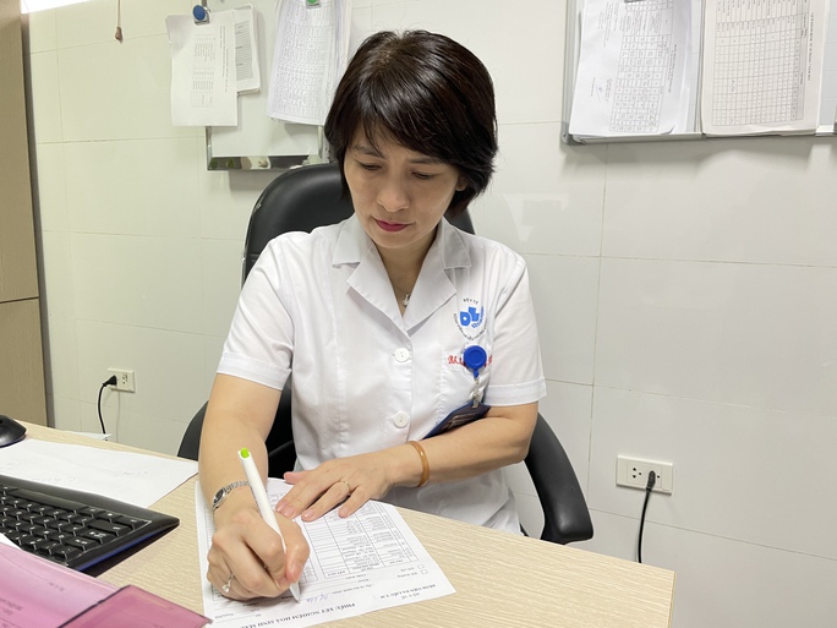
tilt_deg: -7.1
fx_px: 629
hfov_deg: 67.3
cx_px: 418
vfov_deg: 53.1
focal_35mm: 26
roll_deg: -1.4
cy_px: 314
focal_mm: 4.2
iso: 100
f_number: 1.6
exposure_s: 1/50
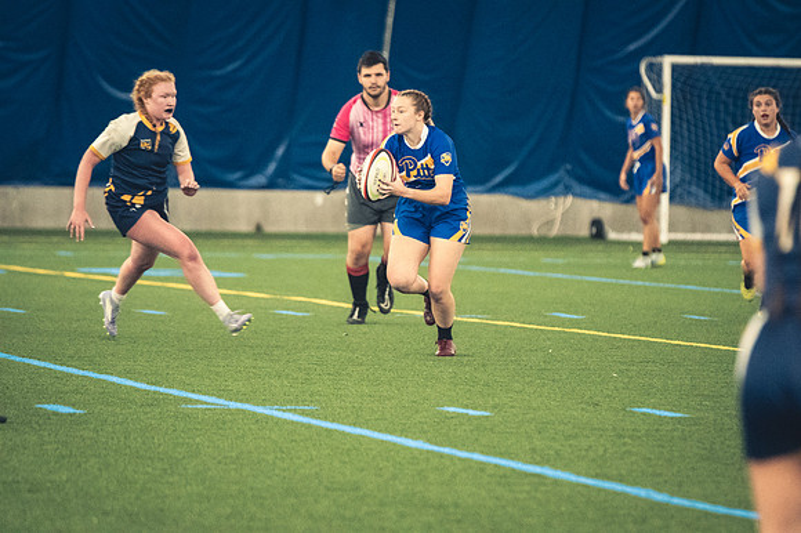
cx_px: 400
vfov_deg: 4.6
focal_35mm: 300
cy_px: 266
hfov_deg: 6.9
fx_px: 6671
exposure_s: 1/500
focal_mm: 200
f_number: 2.8
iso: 12800
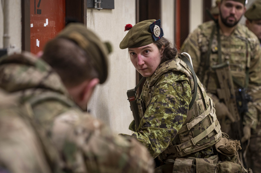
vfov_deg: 10.5
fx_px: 942
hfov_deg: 15.8
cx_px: 130
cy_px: 86
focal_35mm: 130
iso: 1600
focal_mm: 130
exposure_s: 1/80
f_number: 2.8
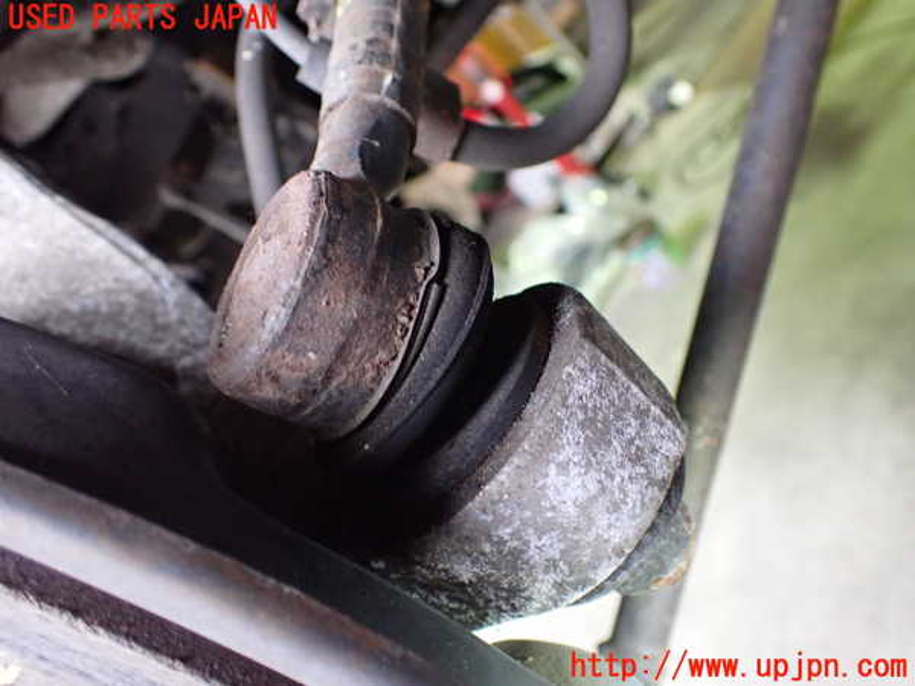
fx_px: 793
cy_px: 343
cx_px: 458
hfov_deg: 60.0
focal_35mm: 30
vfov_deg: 46.8
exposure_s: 1/30
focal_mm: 5.4
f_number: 2.3
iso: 800
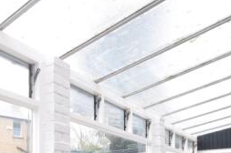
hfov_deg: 43.4
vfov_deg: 26.9
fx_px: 286
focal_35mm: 45
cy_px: 178
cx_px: 79
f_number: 11
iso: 200
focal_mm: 11.5
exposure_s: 1/6
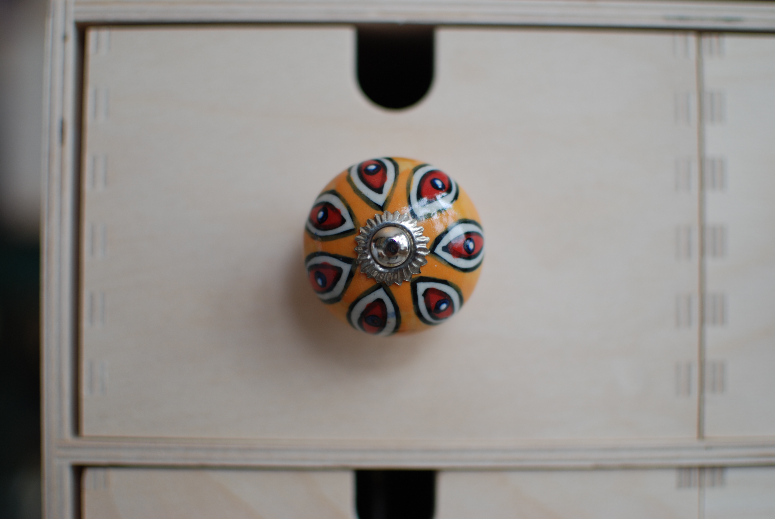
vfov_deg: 25.8
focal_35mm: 52
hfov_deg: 37.8
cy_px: 260
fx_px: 1132
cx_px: 388
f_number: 1.8
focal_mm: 35
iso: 100
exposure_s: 1/100
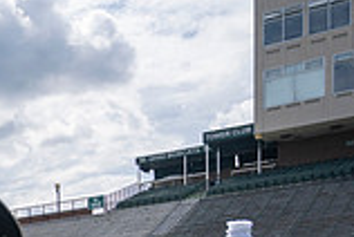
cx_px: -217
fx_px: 867
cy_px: 430
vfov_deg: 13.8
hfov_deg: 19.3
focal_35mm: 88
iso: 200
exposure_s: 1/1600
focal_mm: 24
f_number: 5
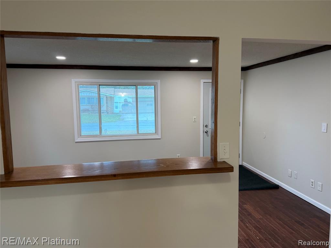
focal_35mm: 24
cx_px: 166
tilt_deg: -5.3
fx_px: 229
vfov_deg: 56.8
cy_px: 124
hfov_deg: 71.6
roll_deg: +1.1
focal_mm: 6.76
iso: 250
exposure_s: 1/120
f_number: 1.78
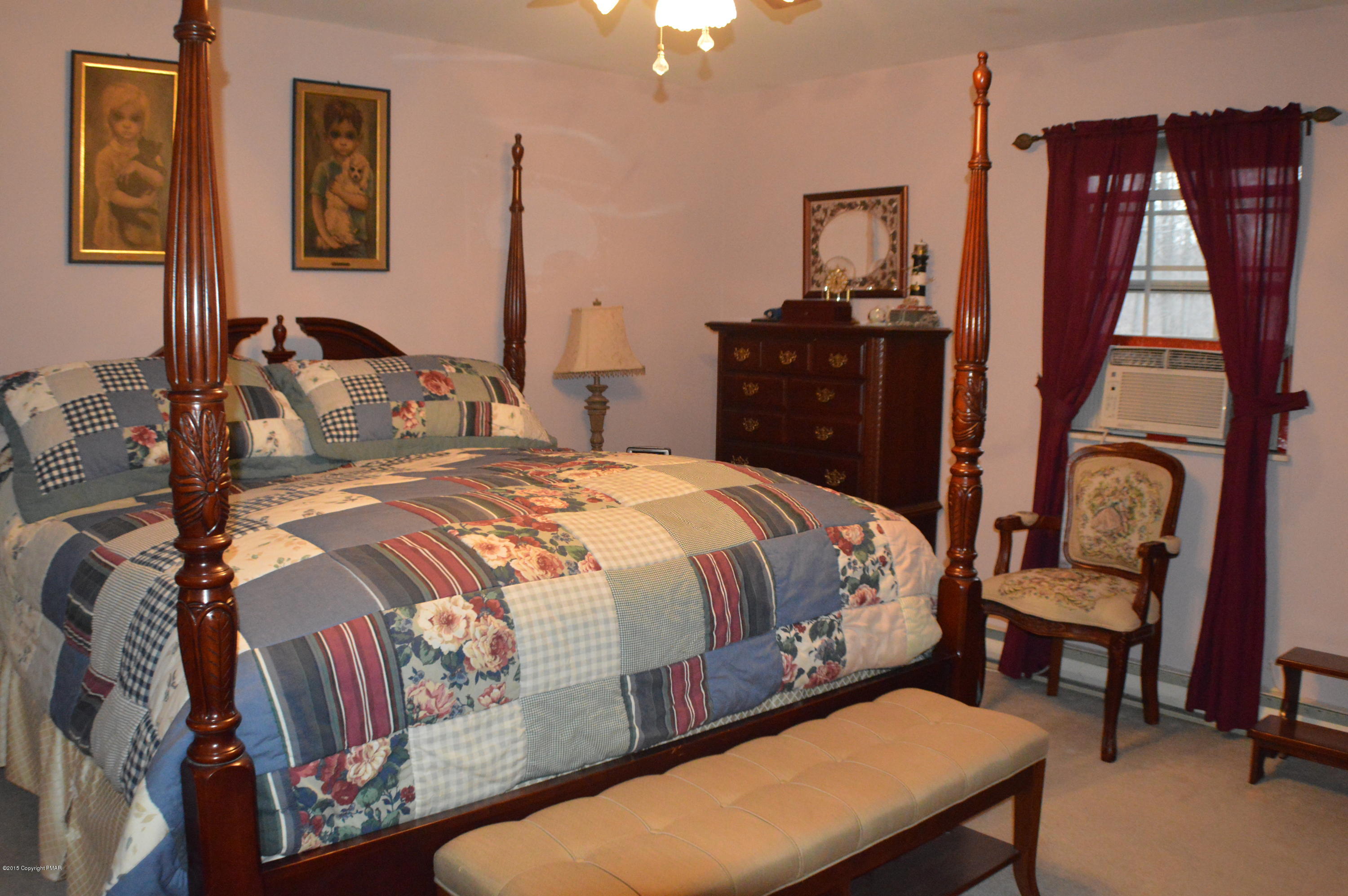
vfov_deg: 34.1
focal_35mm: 39
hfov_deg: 49.6
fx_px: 1459
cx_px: 674
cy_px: 448
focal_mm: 26
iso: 3200
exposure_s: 1/60
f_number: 4.2
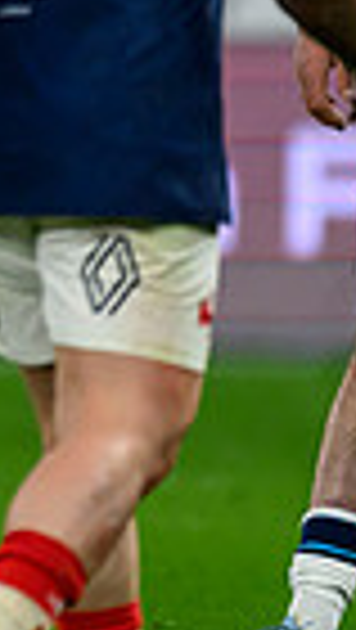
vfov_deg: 0.9
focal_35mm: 2429
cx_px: -766
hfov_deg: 0.5
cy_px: -110
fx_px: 40665
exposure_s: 1/1600
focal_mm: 560
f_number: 4
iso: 3200
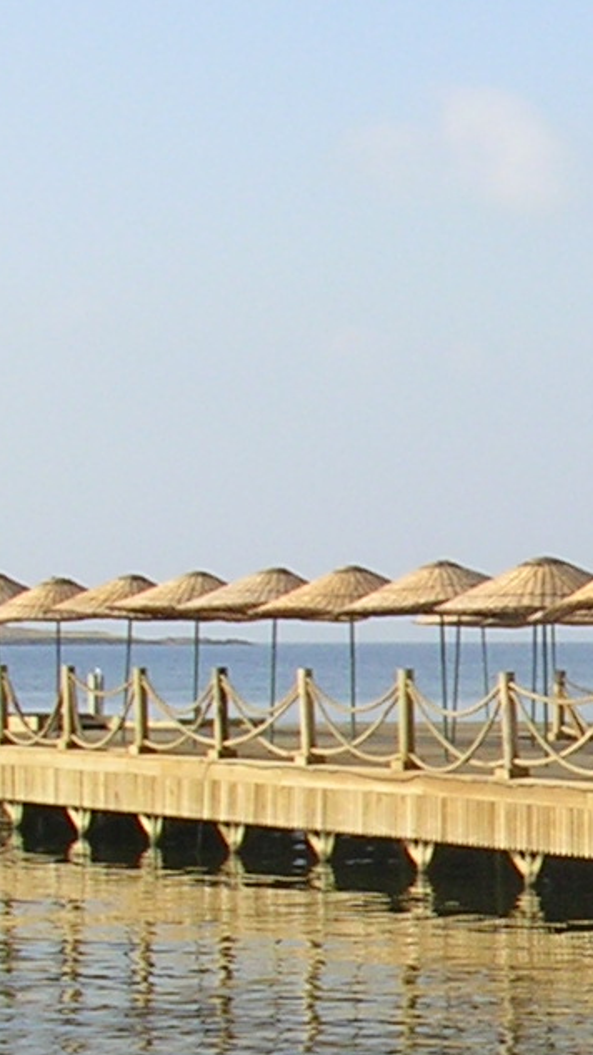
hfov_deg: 8.5
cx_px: 1261
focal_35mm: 134
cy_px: 892
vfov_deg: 15.9
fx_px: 3746
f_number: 5.6
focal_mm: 5.8
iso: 50
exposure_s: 1/200
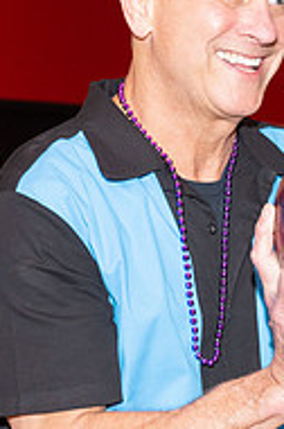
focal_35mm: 178
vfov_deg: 11.5
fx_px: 2114
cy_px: 312
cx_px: 344
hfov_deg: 7.6
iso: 2000
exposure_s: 1/100
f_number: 5.6
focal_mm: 50
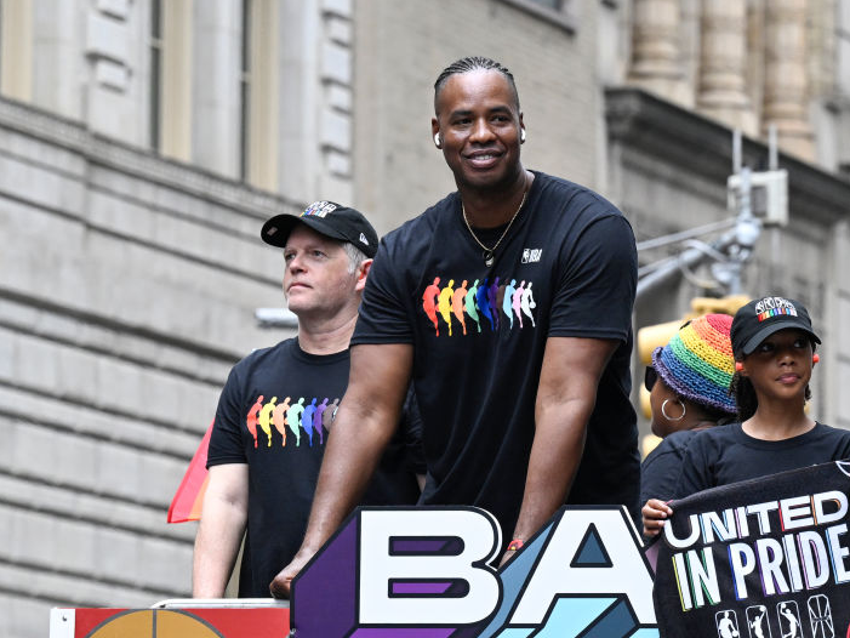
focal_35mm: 316
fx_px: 7761
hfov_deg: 6.3
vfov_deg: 4.7
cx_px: 445
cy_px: 353
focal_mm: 150
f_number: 5.6
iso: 1600
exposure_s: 1/1250
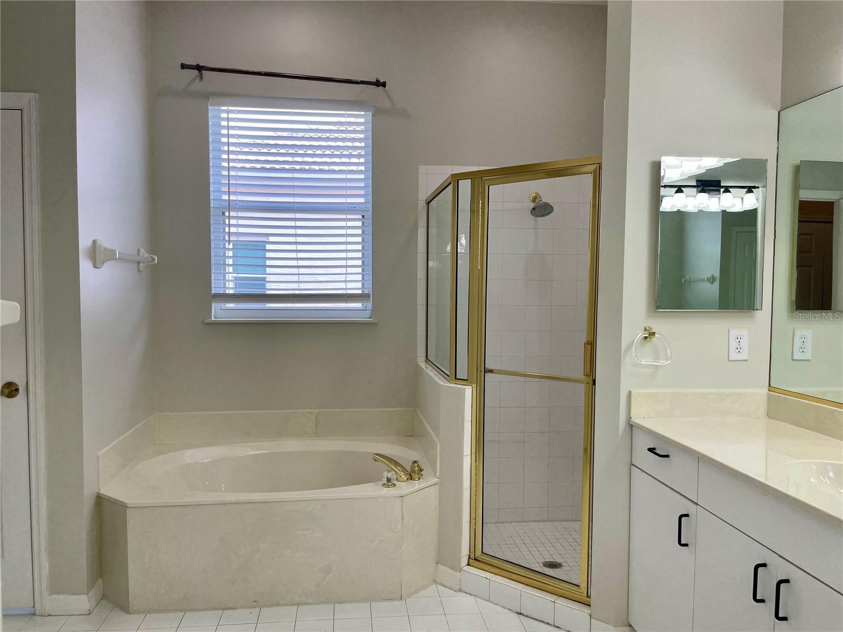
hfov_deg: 67.3
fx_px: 633
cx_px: 422
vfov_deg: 53.1
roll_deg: -0.5
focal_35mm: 26
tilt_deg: -4.2
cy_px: 316
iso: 50
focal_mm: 4.2
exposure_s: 1/120
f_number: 1.6
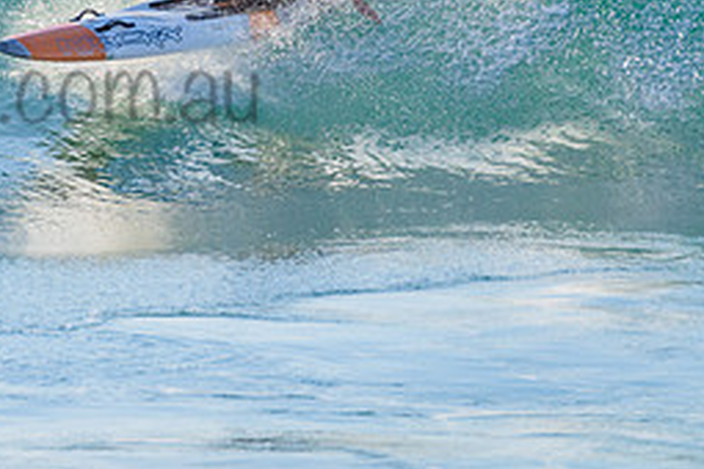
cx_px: 144
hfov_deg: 1.5
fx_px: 27239
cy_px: 30
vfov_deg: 1.0
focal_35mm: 1393
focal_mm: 500
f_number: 5.6
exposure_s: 1/2000
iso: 200
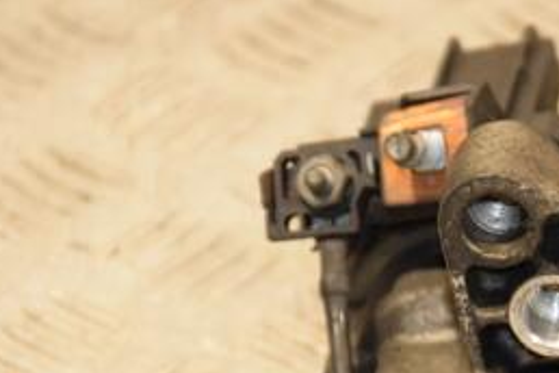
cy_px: 360
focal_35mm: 366
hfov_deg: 5.6
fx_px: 5685
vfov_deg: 3.8
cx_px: 566
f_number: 5.6
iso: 800
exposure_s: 1/100
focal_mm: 105
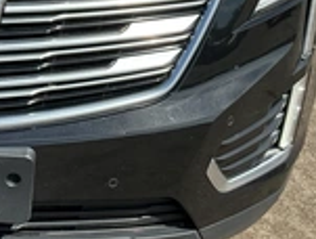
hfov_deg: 24.5
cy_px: 69
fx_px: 677
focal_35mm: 74
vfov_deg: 19.9
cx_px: -33
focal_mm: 3
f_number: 1.8
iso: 25
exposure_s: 1/962
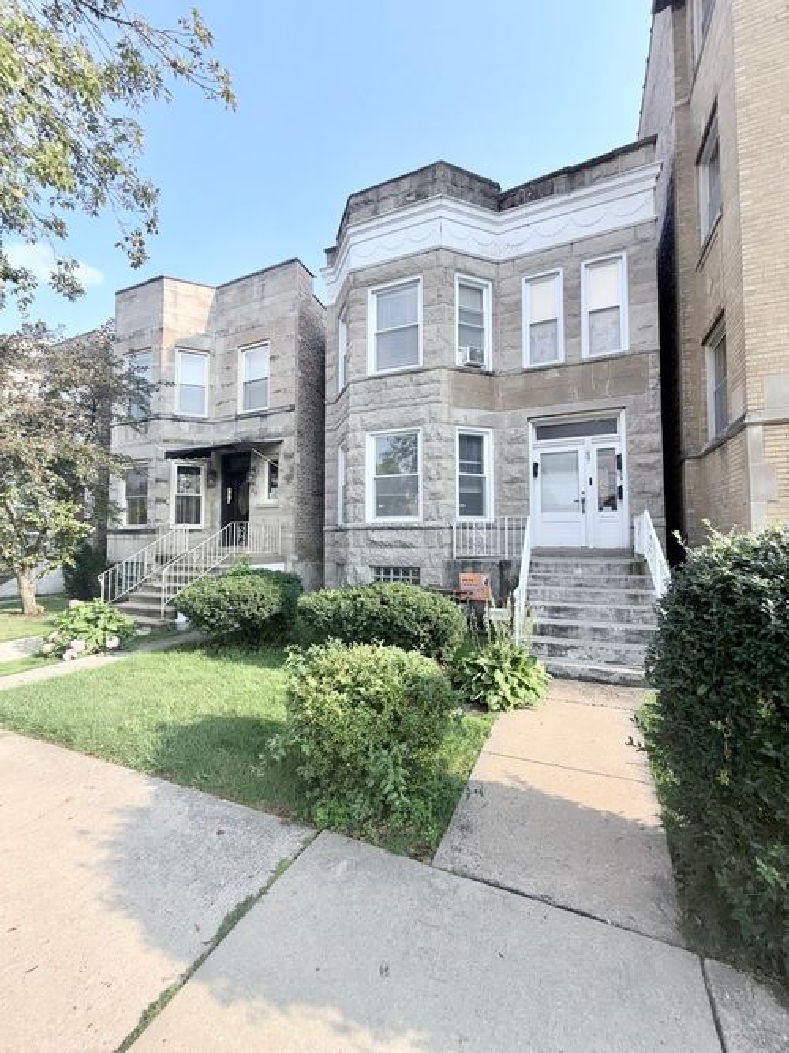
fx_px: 426
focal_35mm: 14
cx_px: 394
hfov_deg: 85.7
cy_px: 526
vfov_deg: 102.1
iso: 16
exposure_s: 1/619
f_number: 2.2
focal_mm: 2.22
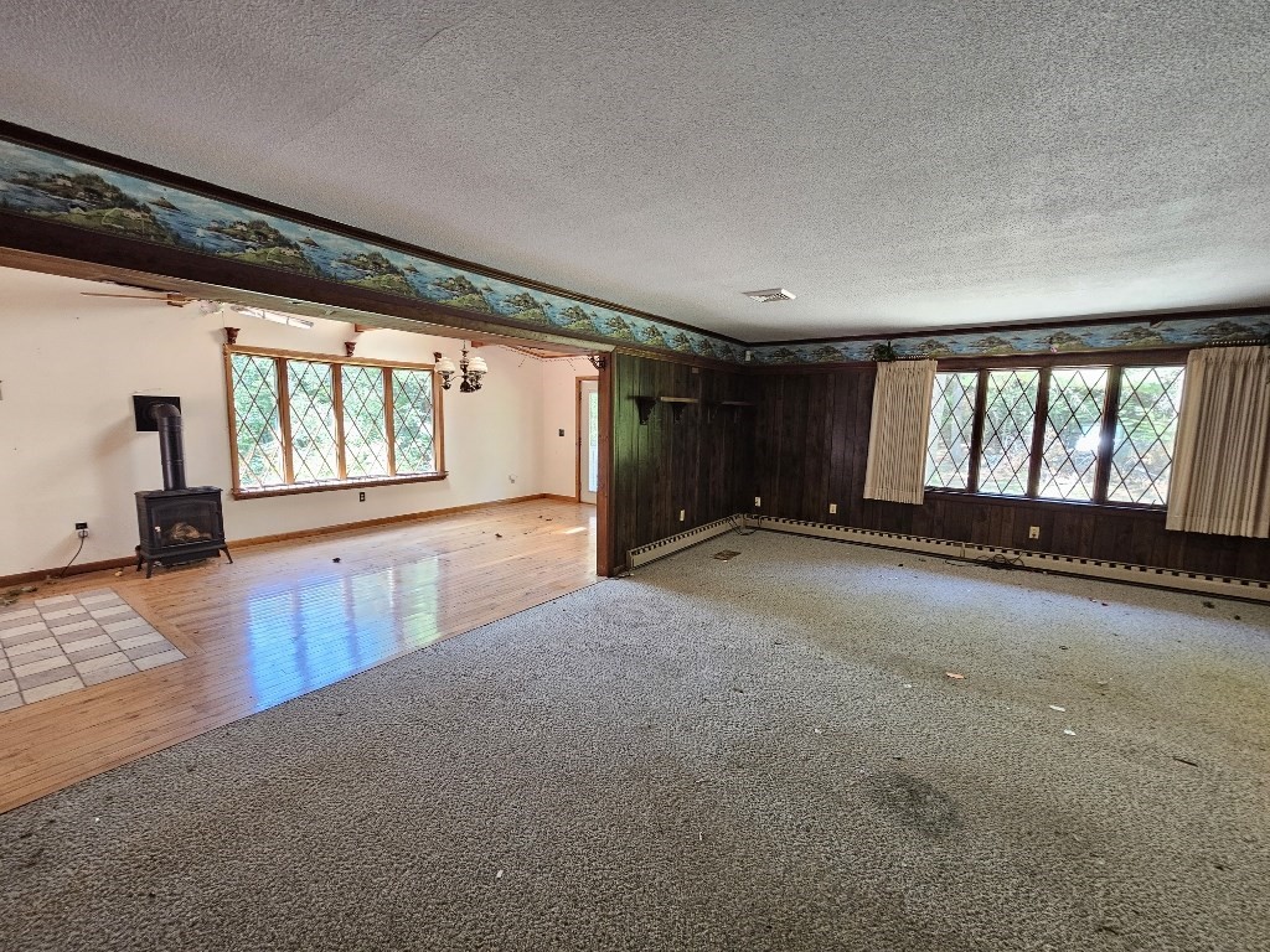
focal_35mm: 13
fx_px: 477
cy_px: 476
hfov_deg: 106.2
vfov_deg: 89.9
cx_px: 635
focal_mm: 2.2
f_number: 2.2
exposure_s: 1/30
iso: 320
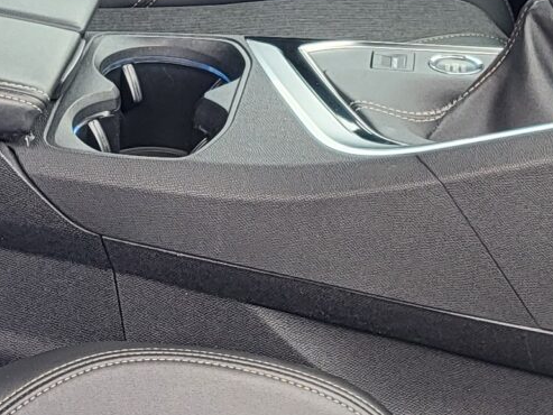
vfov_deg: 11.0
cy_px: 270
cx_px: 210
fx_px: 2157
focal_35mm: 135
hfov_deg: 14.6
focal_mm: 4.25
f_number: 1.8
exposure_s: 1/153
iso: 50
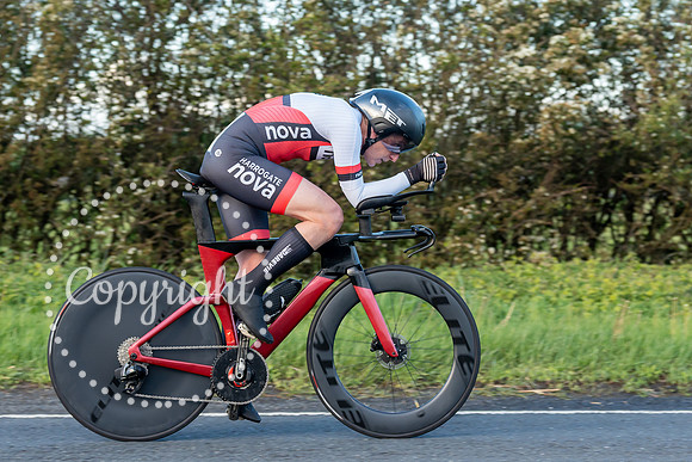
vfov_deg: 12.3
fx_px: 2146
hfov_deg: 18.3
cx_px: 392
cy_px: 156
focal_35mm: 112
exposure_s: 1/800
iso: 800
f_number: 3.5
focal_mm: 76
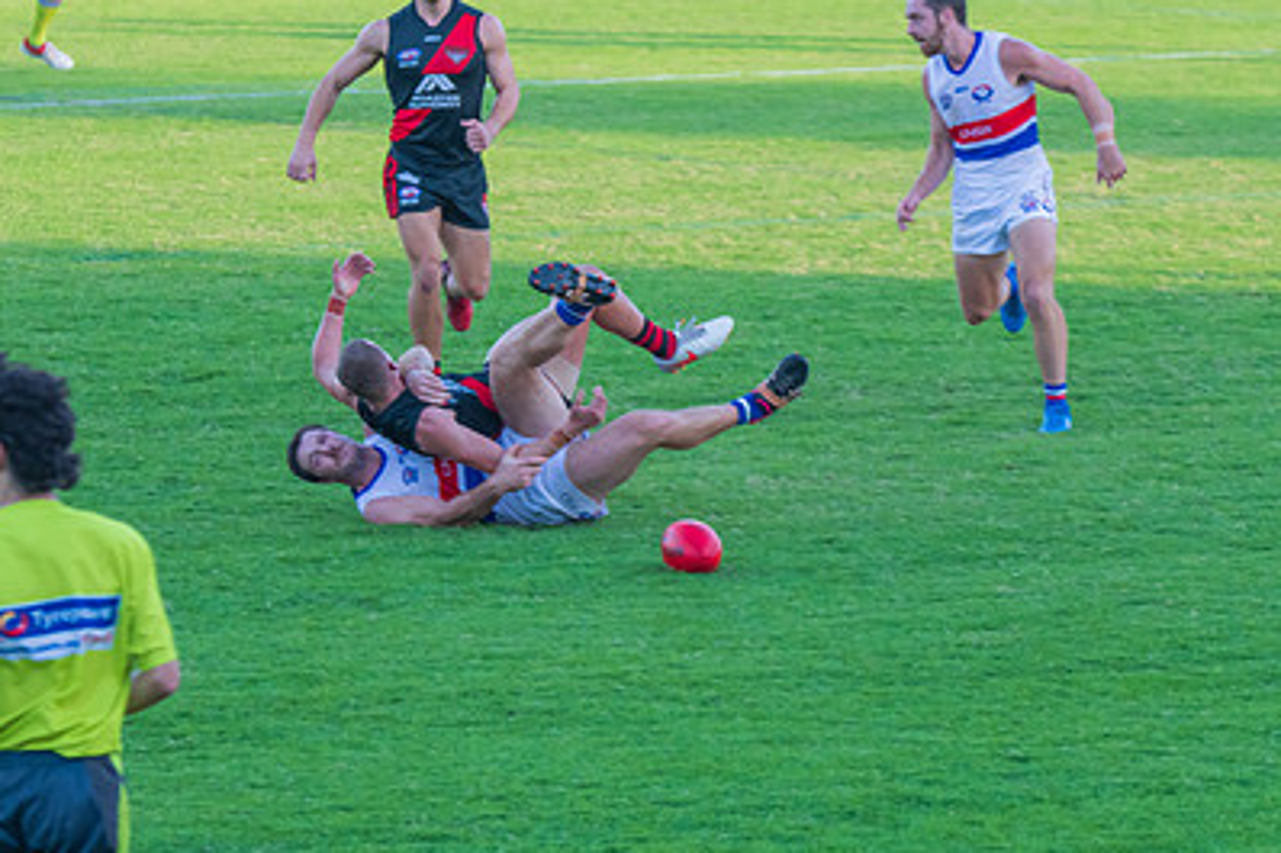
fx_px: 11132
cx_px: 318
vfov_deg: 4.4
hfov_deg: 6.6
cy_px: 336
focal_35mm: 313
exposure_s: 1/640
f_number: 5.3
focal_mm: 200
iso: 1000
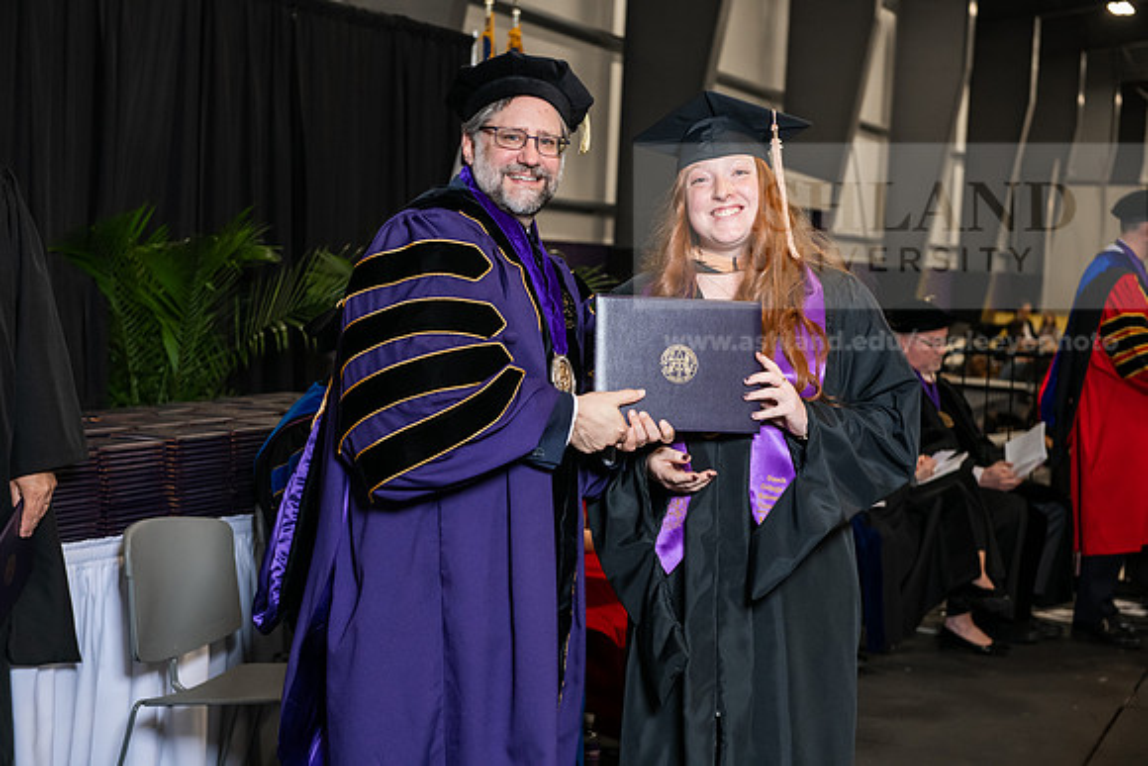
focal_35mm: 66
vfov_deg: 20.6
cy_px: 383
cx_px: 574
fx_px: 2105
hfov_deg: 30.5
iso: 2000
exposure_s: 1/200
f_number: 5
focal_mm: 66
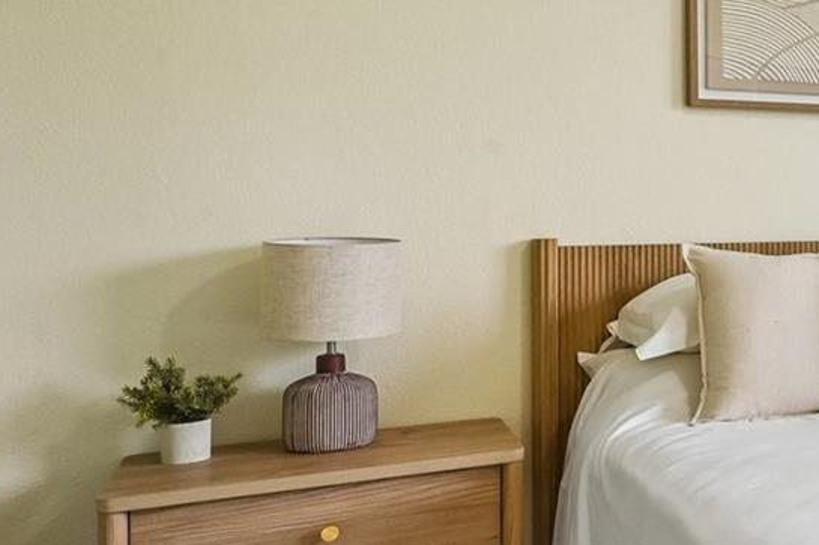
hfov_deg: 31.9
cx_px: 1068
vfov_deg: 28.5
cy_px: 200
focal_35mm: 47
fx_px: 1069
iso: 400
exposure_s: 1/60
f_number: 10
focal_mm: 16
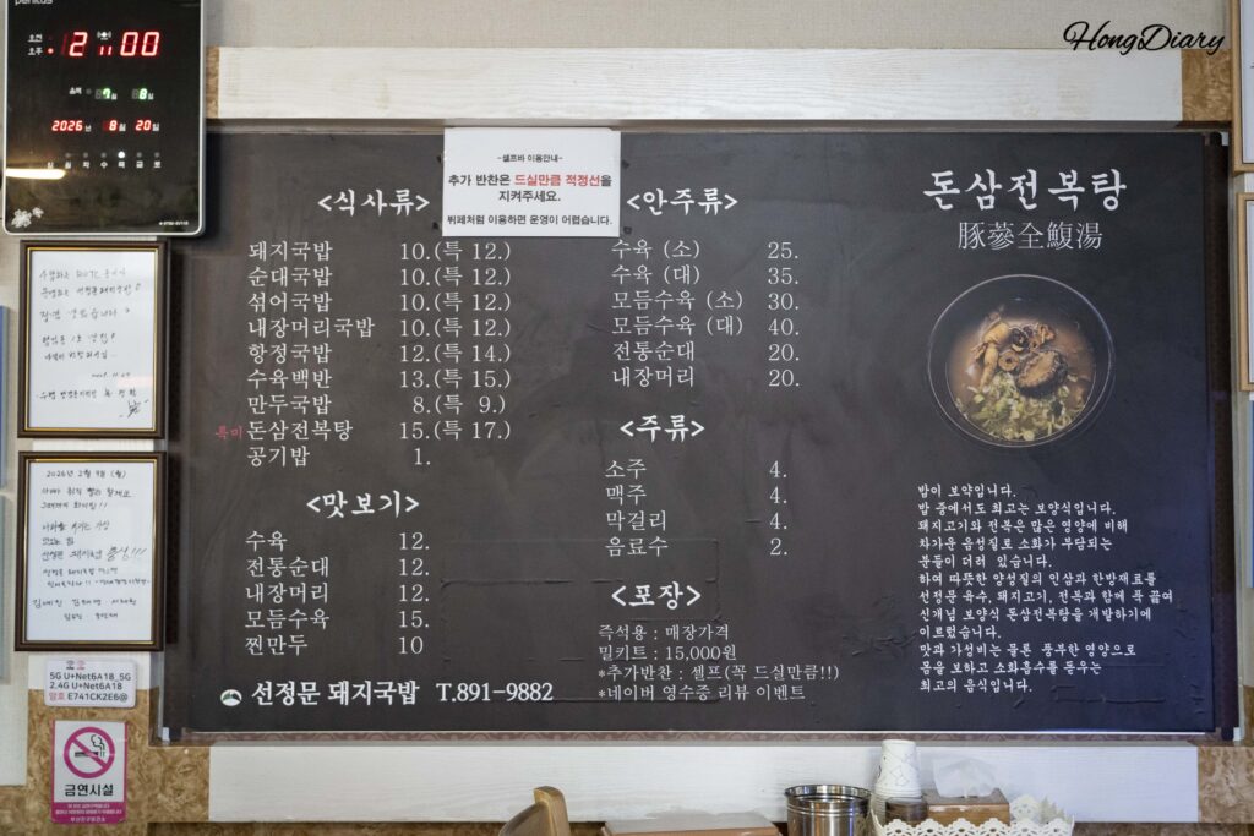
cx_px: 627
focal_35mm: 43
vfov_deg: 31.2
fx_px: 1498
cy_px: 418
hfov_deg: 45.4
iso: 6400
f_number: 5.6
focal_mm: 43
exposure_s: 1/160
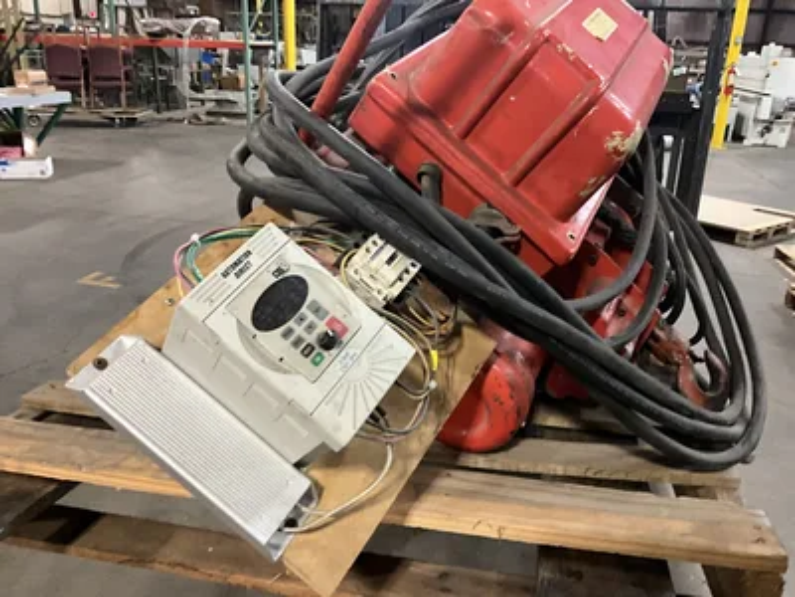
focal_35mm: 29
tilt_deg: -20.6
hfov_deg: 61.7
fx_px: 666
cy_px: 298
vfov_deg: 48.2
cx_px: 398
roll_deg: -1.1
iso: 320
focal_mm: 3
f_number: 1.8
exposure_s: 1/30
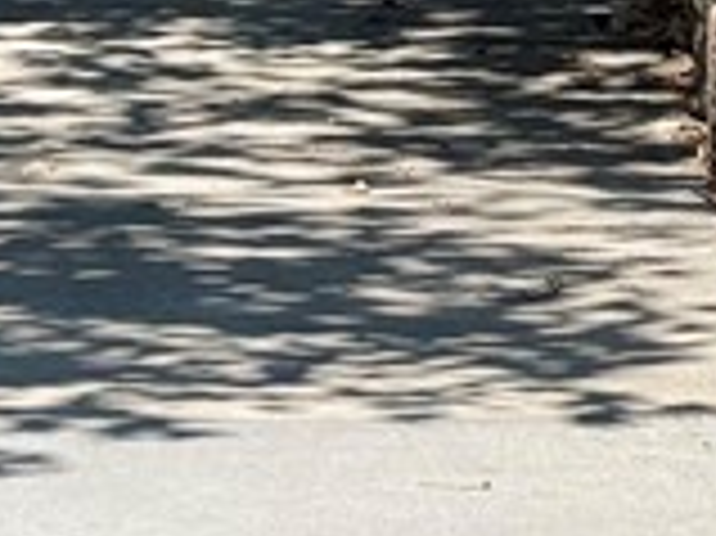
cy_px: -315
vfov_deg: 4.7
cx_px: -446
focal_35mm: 310
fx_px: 6407
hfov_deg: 6.3
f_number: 1.78
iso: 64
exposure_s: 1/2976
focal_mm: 6.76
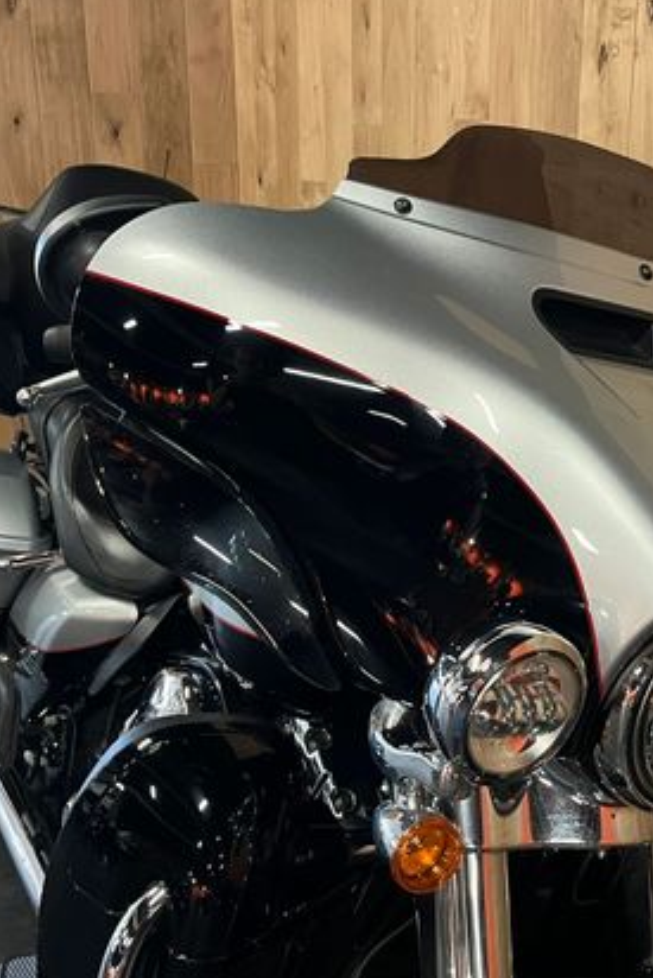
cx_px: 446
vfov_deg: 46.4
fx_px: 1142
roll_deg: -1.4
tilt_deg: -17.6
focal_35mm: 42
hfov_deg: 31.6
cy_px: 463
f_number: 1.6
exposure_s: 1/33
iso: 400
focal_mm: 5.1
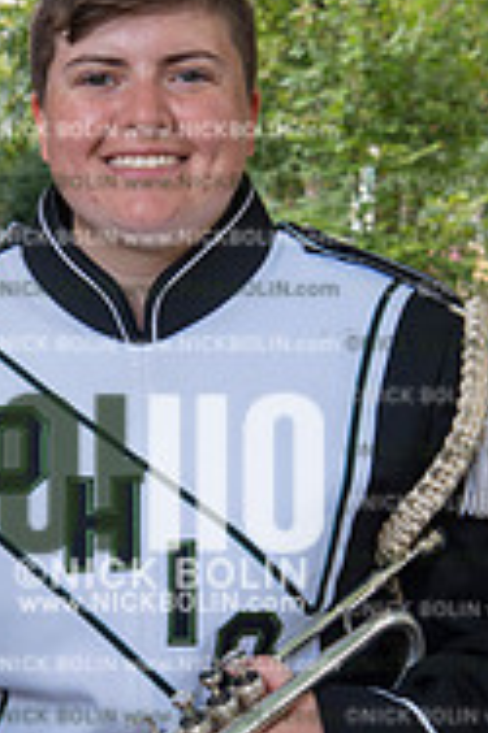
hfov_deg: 12.6
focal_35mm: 108
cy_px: 503
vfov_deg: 18.9
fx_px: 2200
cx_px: 160
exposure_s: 1/100
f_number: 8
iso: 500
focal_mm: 45
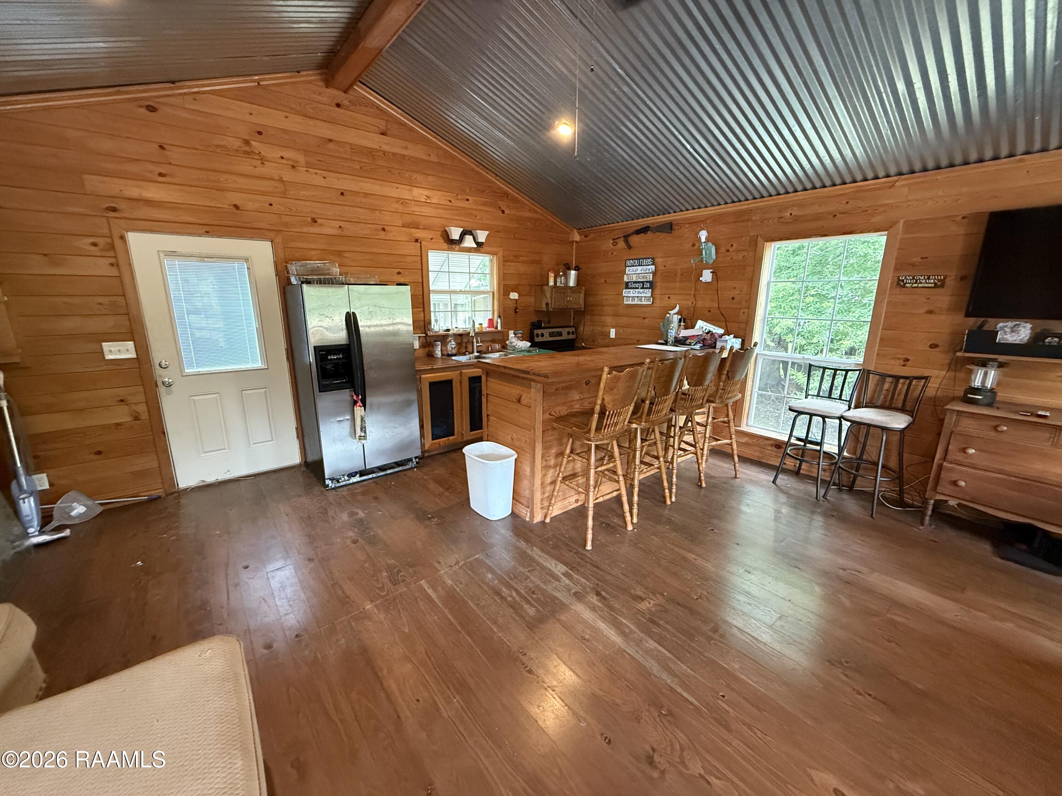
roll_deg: +0.3
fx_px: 430
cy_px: 398
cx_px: 531
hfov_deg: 102.1
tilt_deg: -12.6
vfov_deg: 85.7
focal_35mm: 14
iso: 640
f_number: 2.2
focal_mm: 2.22
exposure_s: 1/60
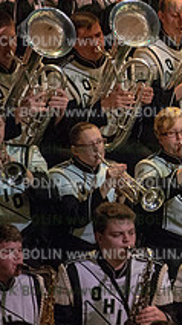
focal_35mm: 573
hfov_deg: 2.1
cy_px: 41
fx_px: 4924
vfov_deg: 3.8
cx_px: 330
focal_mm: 200
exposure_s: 1/1600
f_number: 2.8
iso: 8000
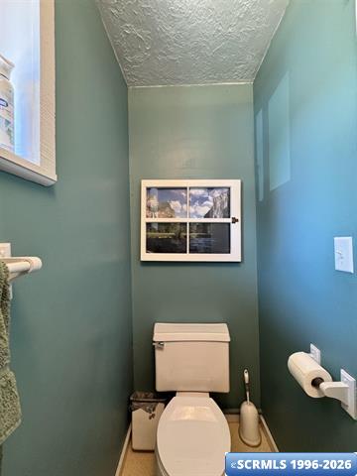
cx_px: 178
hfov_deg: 85.7
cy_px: 238
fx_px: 193
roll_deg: +1.1
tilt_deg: -0.2
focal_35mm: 14
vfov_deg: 102.1
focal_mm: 2.22
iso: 500
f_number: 2.2
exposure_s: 1/60
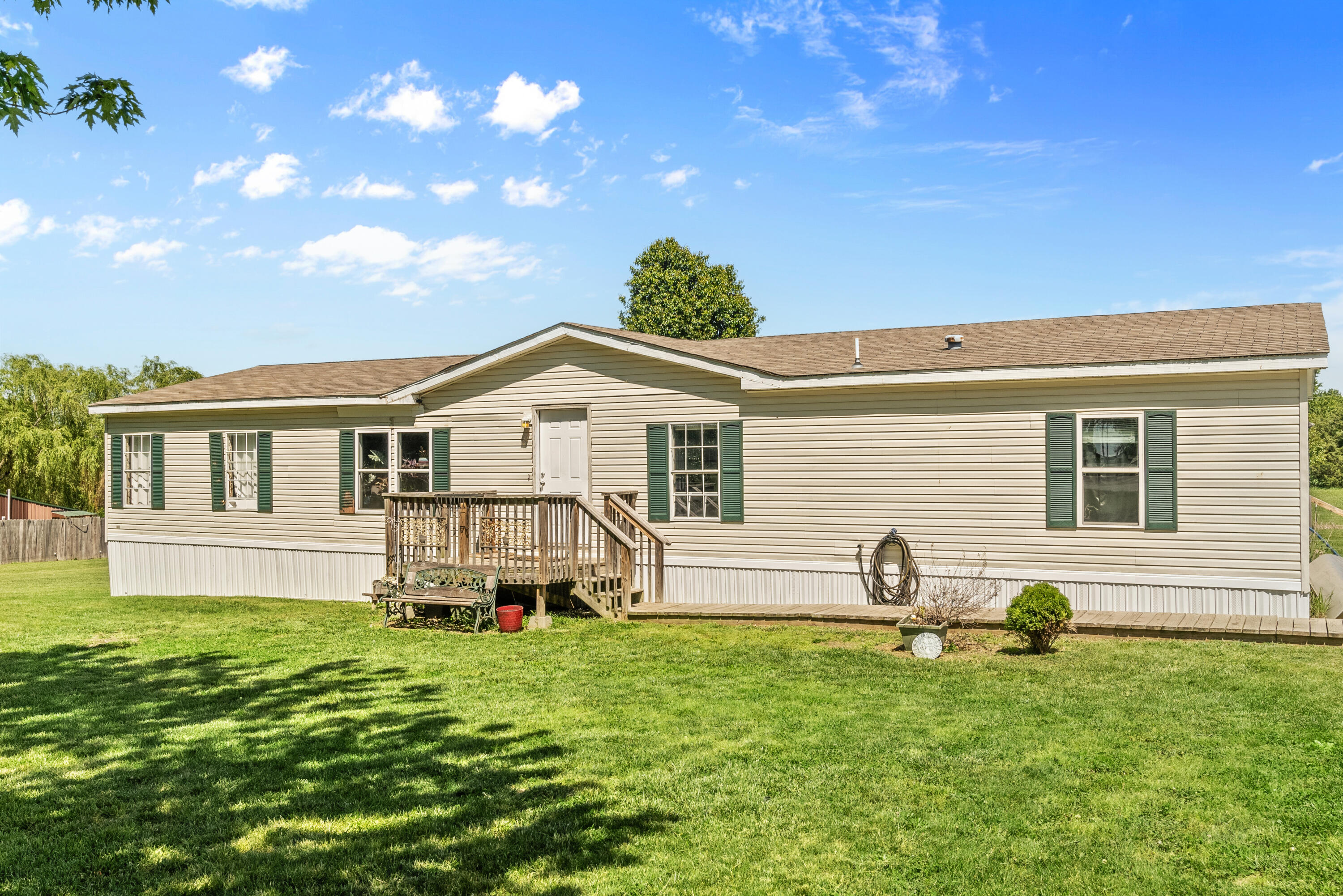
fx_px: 1120
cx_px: 672
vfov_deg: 43.6
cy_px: 448
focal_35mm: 30
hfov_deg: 61.9
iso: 640
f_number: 8
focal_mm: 30
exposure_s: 1/500
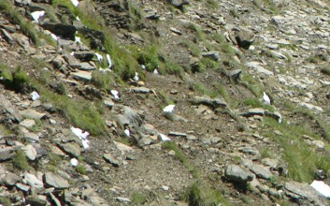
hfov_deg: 2.4
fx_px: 7746
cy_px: 18
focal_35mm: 862
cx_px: 466
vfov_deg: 1.5
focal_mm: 71.2
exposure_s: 1/216
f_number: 5.3
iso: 50
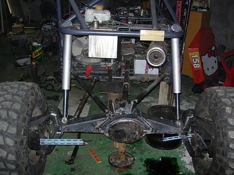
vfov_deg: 37.7
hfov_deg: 49.0
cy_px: 88
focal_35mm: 38
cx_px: 117
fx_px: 257
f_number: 2.8
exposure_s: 1/64
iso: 79
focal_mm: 7.8
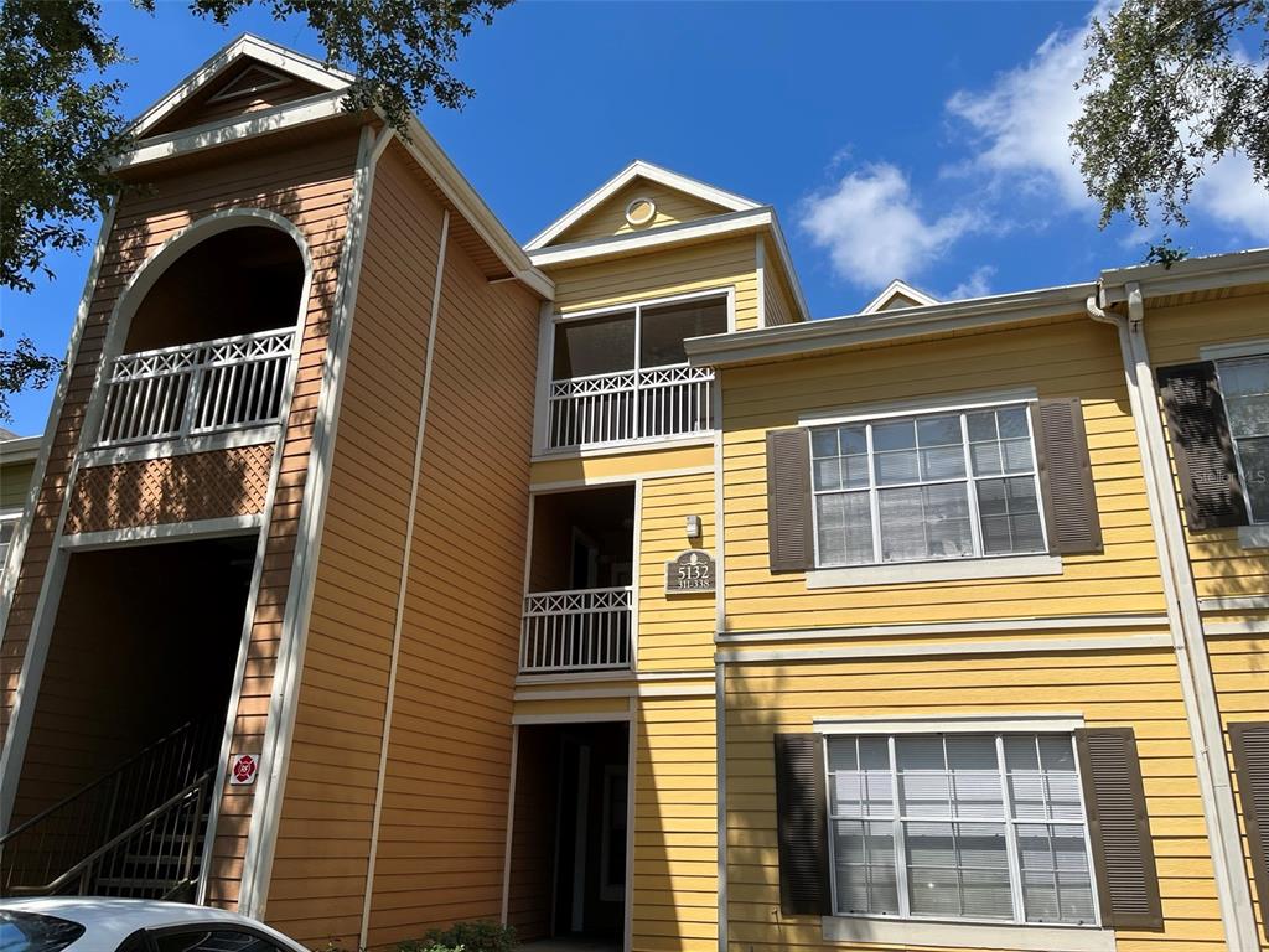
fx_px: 953
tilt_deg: +22.7
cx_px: 634
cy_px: 476
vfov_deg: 53.1
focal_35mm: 26
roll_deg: -0.6
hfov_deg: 67.3
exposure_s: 1/3413
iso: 50
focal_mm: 5.1
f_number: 1.6
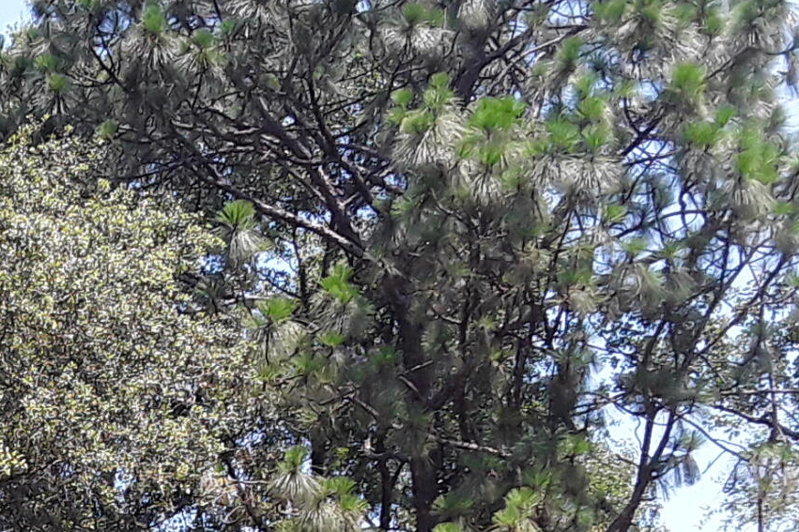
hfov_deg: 18.9
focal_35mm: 99
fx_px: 2197
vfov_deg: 13.0
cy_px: 835
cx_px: -277
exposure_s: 1/631
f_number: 1.9
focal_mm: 2.91
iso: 40
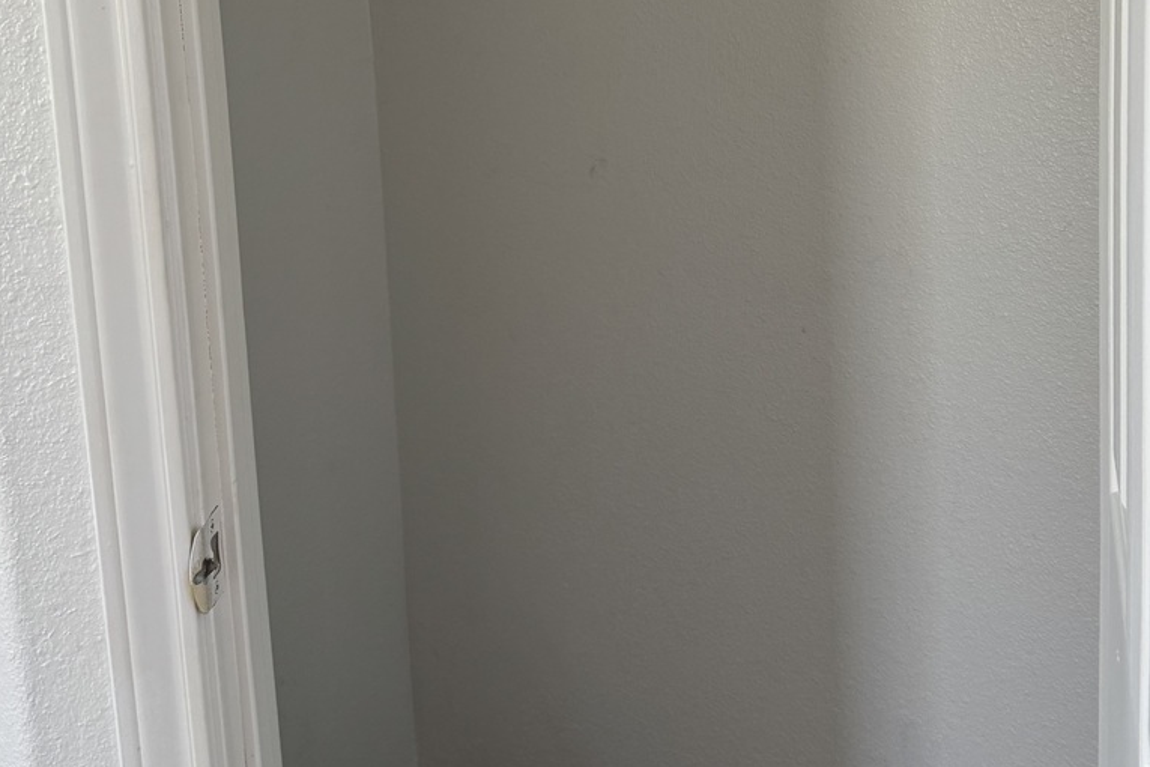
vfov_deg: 27.3
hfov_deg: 41.7
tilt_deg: -9.5
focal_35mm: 47
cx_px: 699
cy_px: 39
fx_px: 1501
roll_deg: +1.8
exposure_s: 1/121
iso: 160
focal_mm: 6.76
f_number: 1.78
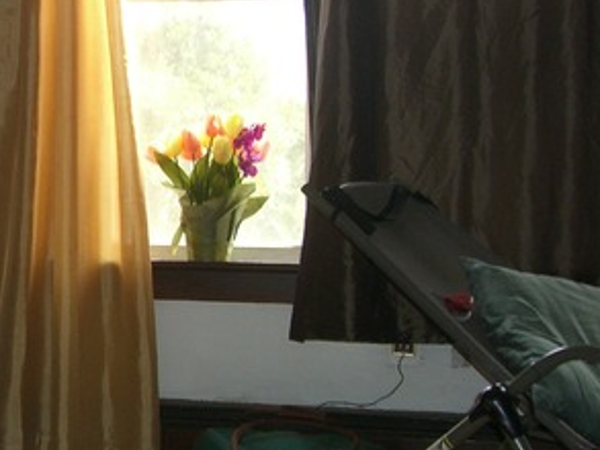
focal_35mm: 83
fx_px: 1439
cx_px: -16
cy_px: 202
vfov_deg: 17.8
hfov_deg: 22.5
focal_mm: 6.2
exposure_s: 1/60
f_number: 2.7
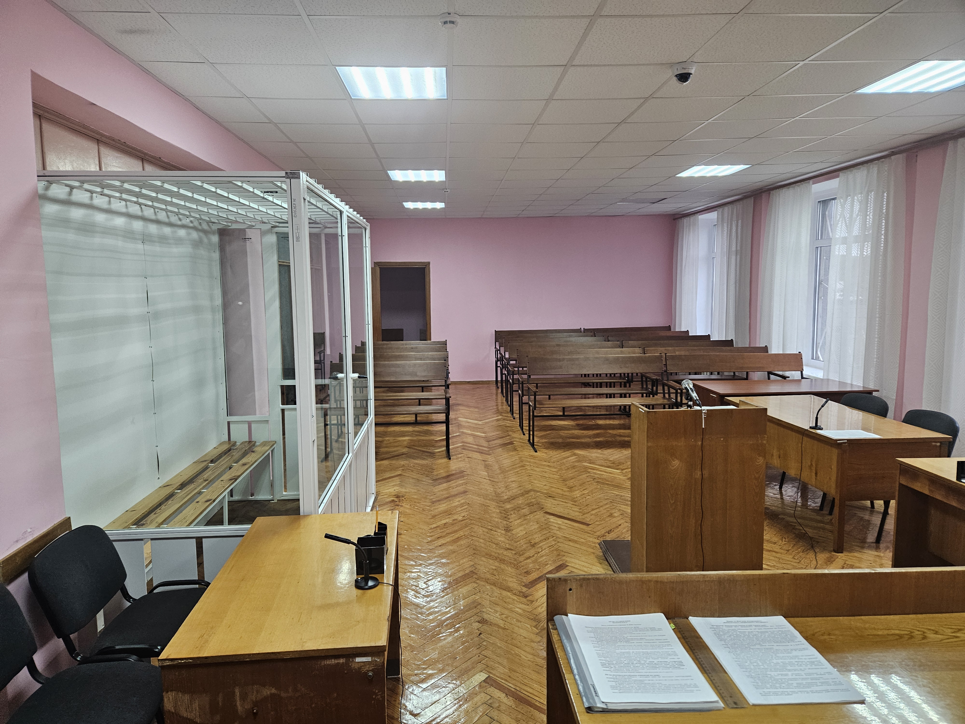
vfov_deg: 58.9
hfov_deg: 73.9
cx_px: 482
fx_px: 641
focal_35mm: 23
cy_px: 362
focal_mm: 5.4
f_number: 1.8
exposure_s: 1/100
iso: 200
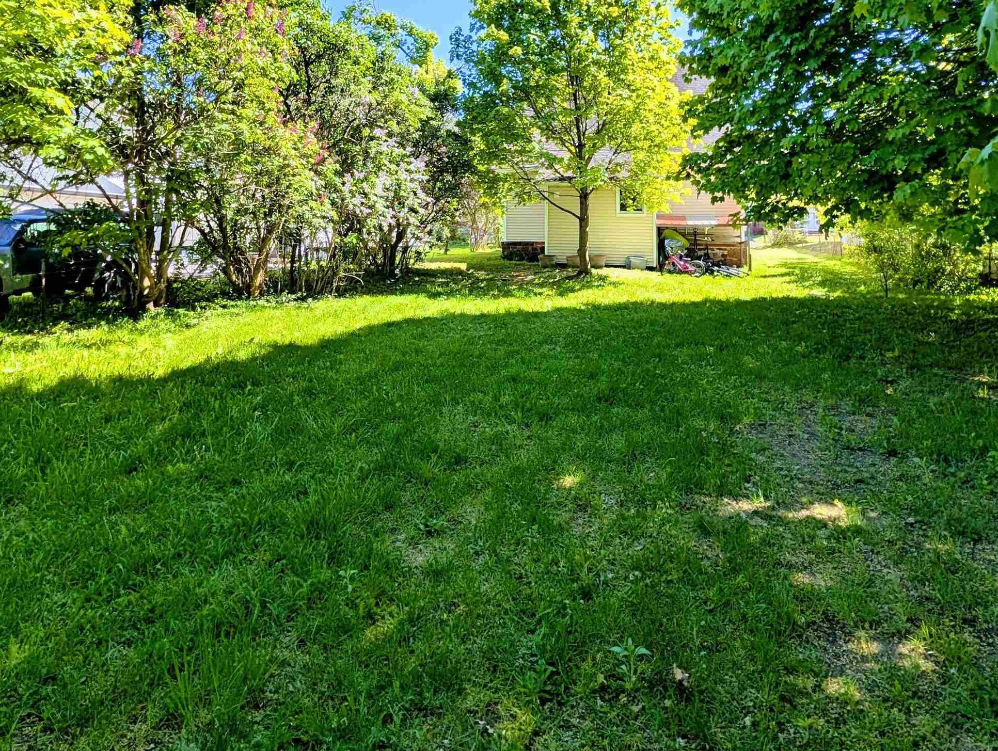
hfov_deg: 84.6
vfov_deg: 65.2
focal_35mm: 19
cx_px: 481
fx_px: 548
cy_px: 202
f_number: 1.7
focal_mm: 2.02
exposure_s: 1/1427
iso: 53
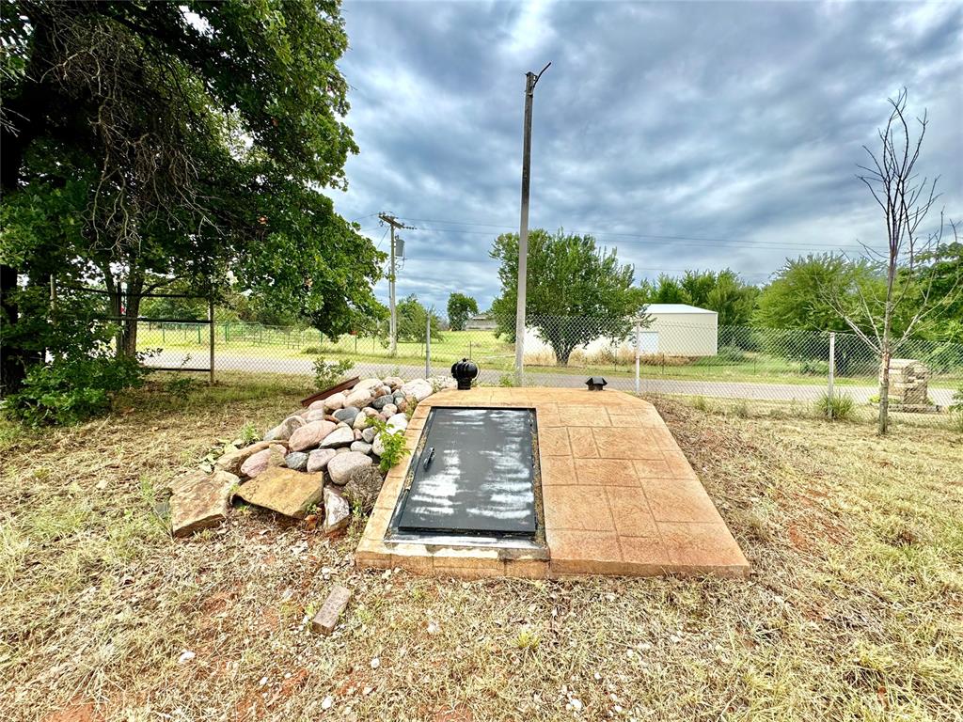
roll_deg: -0.1
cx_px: 482
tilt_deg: -1.6
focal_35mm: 14
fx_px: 389
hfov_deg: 102.1
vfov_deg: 85.7
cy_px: 361
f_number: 2.2
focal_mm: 2.22
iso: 50
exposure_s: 1/600
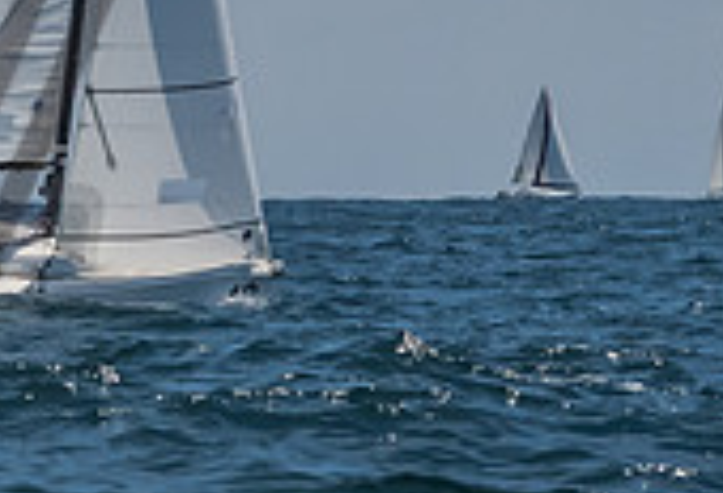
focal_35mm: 809
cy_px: -159
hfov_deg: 2.5
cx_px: -186
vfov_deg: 1.7
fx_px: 16365
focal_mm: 140
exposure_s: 1/1600
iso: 640
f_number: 14
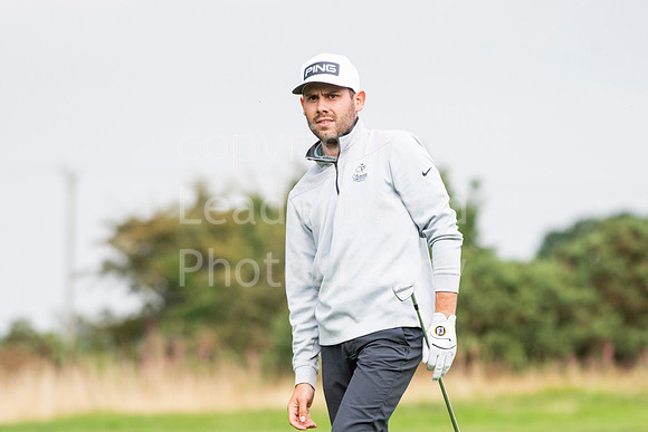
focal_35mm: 450
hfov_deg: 4.6
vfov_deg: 3.1
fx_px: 8102
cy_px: 216
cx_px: 324
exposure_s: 1/1600
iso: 1600
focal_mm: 300
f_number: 5.6
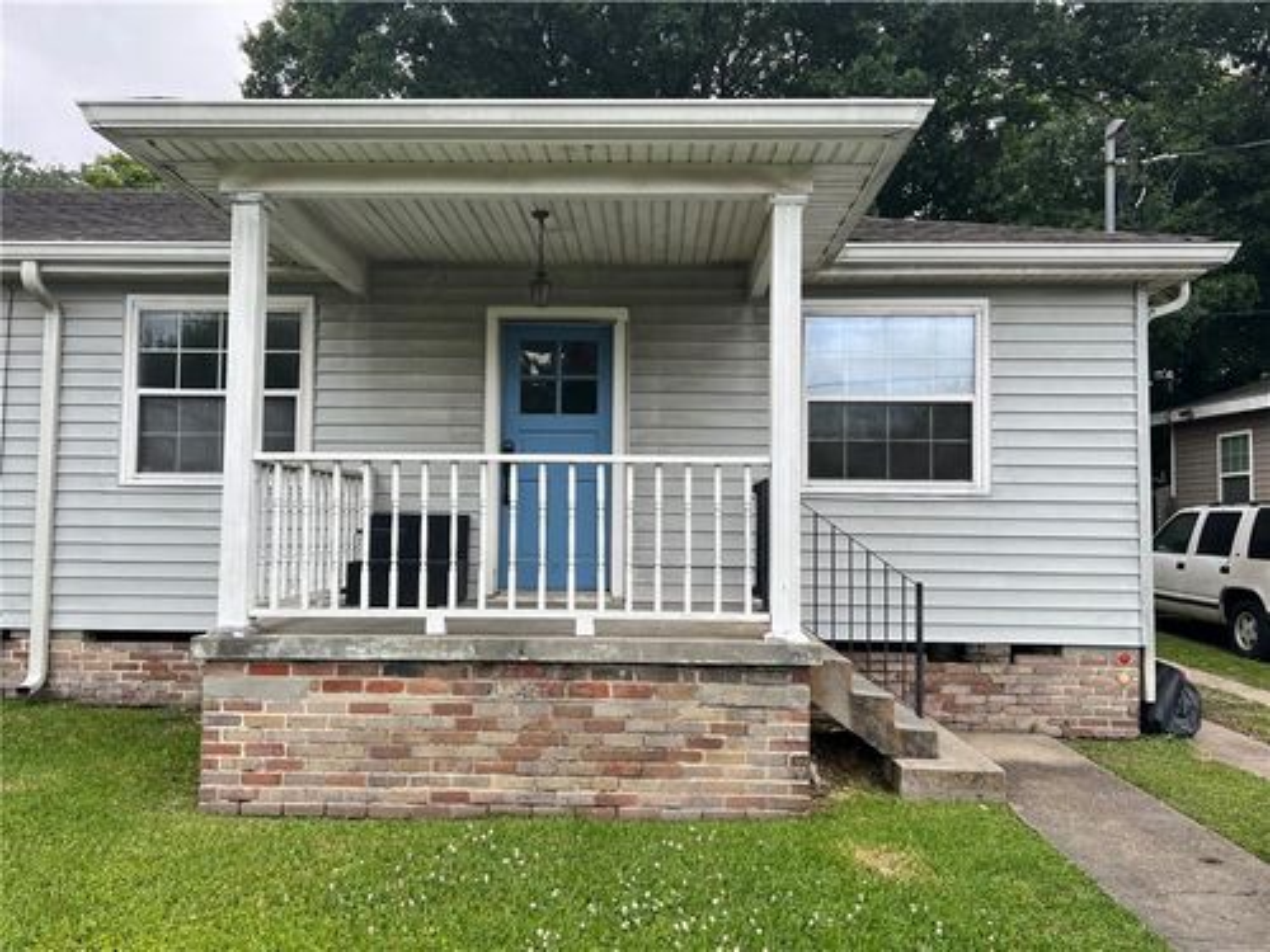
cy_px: 476
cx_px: 635
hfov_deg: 67.3
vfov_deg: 53.1
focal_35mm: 26
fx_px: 954
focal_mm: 5.7
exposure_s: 1/581
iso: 50
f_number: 1.5
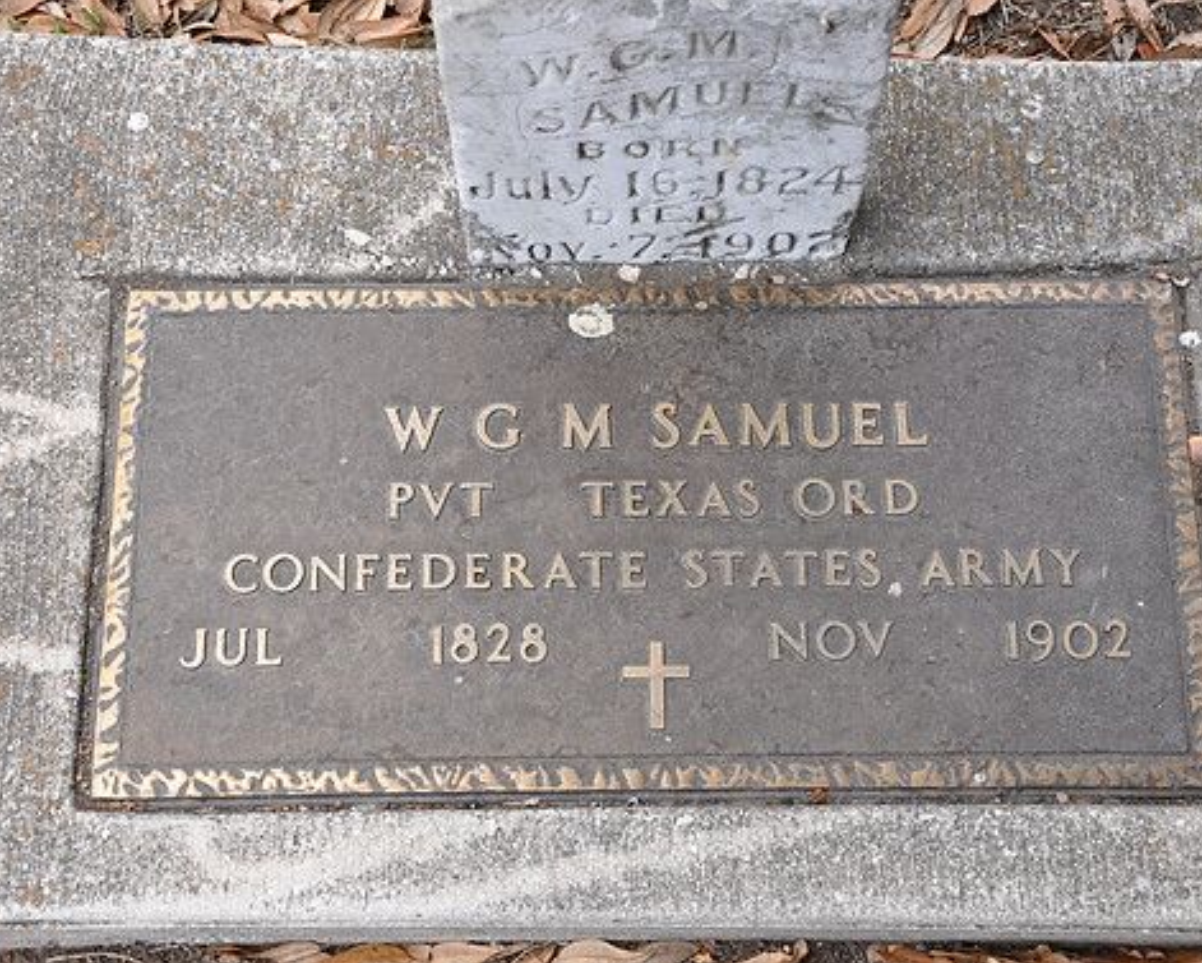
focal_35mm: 61
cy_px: 487
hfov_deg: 31.1
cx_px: 651
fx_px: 2155
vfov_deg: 25.2
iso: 200
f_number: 7.1
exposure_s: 1/200
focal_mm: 35
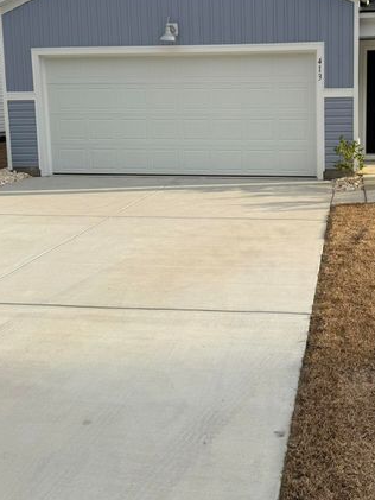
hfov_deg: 37.0
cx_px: 272
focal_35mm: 38
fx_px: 549
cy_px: 156
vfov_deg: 47.9
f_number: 1.78
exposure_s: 1/3279
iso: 80
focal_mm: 6.76
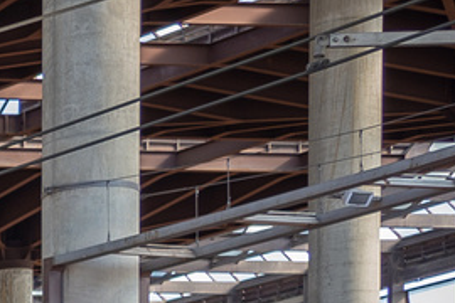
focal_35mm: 270
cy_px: 966
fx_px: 3412
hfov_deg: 6.7
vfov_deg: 4.8
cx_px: -1045
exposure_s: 1/80
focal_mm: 38
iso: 200
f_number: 5.6
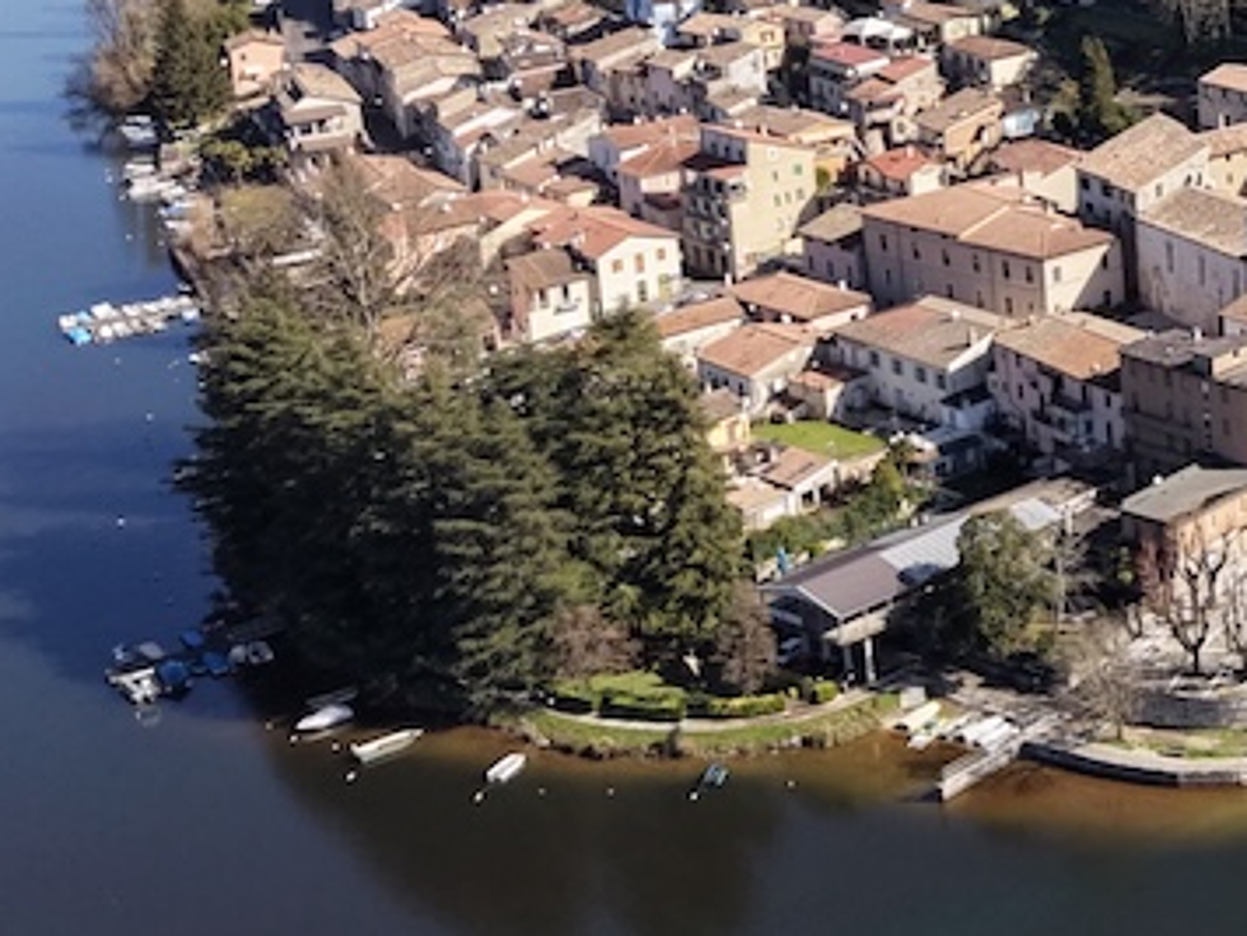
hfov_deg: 20.6
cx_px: 1863
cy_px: -4
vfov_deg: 17.8
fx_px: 2918
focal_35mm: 81
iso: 280
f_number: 1.8
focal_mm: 8.67
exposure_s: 1/640
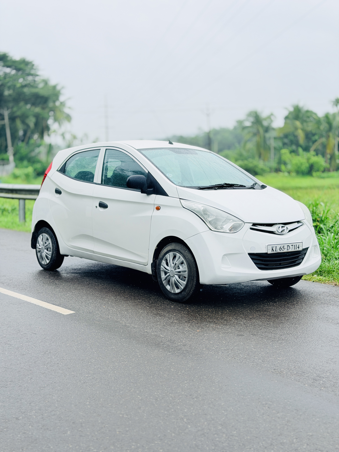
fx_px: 627
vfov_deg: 39.7
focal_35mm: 48
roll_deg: +0.8
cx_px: 170
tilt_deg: -5.7
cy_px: 226
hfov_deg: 30.3
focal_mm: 6.76
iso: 64
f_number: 1.78
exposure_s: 1/4878
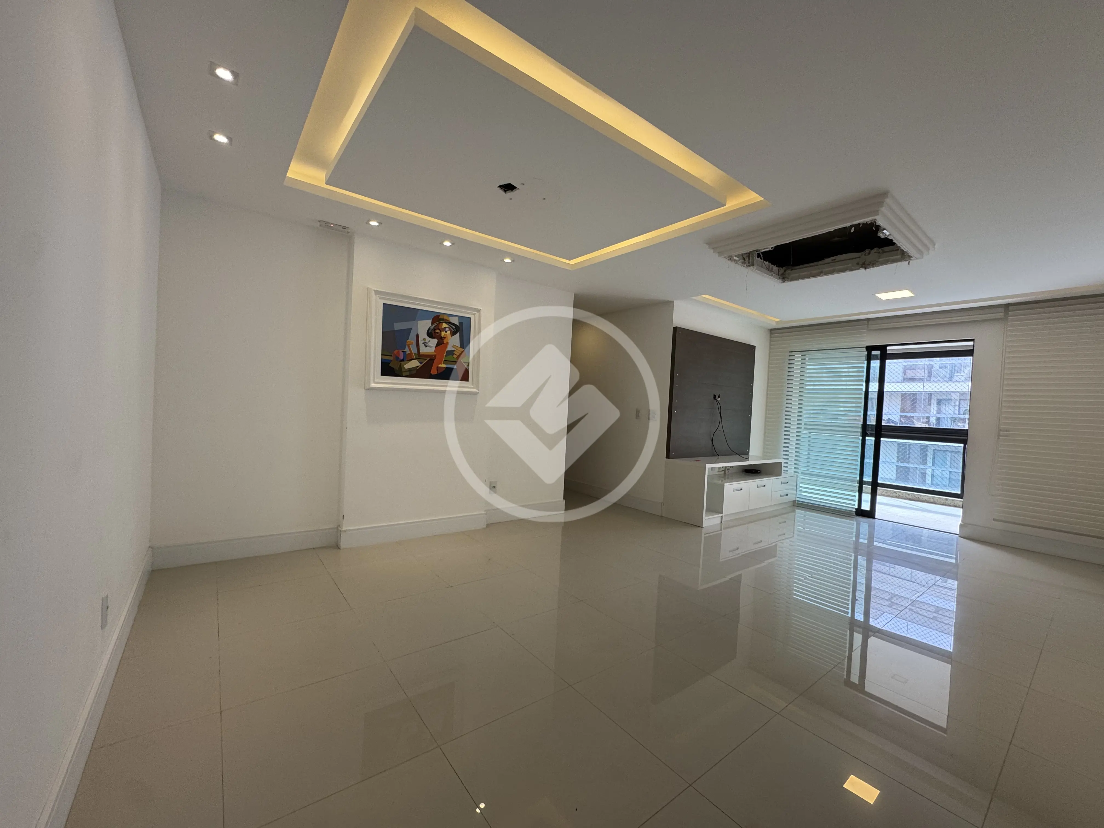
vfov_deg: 85.7
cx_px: 552
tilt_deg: -1.4
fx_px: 446
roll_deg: -2.9
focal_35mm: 14
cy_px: 414
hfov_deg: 102.1
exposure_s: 1/120
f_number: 2.2
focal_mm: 2.22
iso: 100
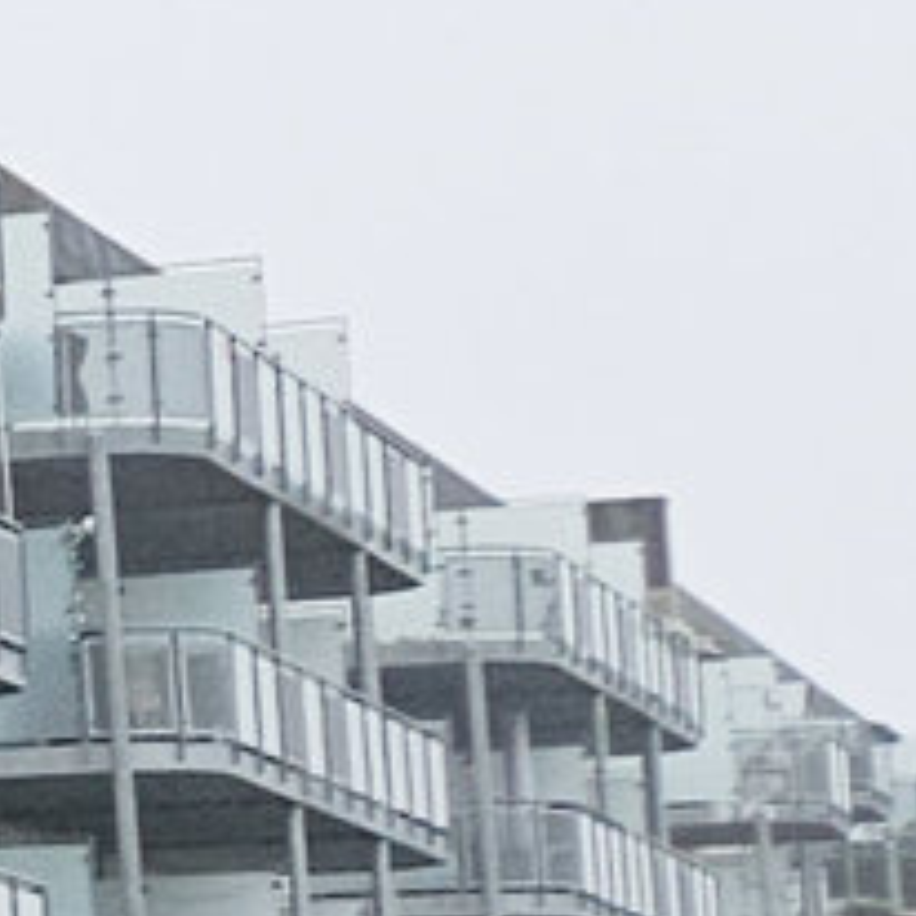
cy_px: 569
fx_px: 5898
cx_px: -3290
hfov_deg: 6.3
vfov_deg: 8.9
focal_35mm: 197
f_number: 1.8
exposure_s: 1/100
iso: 200
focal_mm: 5.4
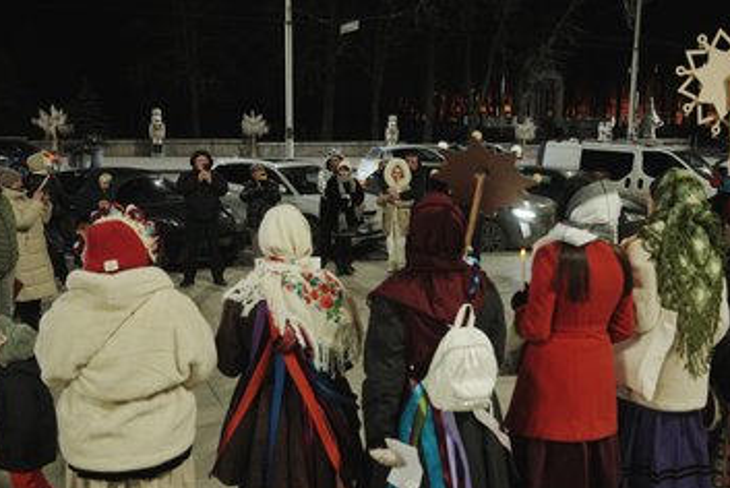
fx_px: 690
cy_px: 257
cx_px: 368
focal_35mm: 34
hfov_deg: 55.8
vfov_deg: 38.9
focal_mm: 30
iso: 3200
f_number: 3.2
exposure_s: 1/200
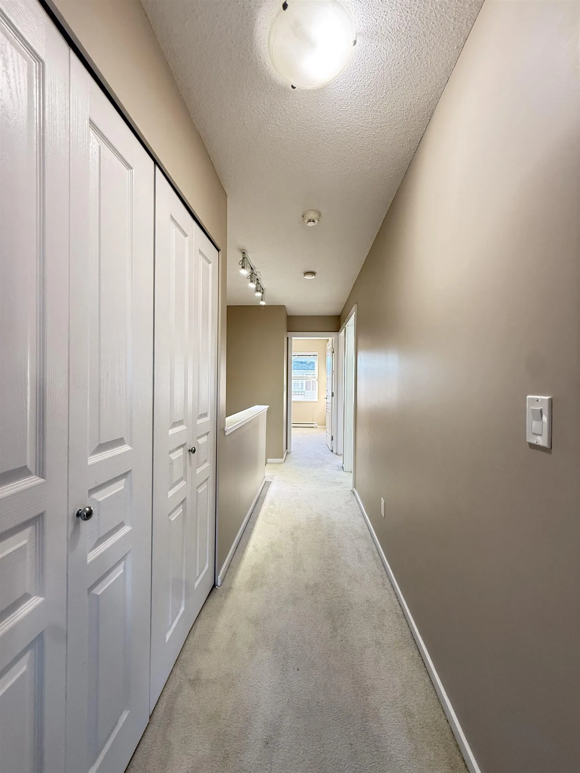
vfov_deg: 102.1
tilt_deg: +0.9
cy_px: 386
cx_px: 290
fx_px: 313
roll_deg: -0.3
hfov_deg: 85.7
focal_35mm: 14
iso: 250
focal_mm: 2.22
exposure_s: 1/60
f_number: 2.2
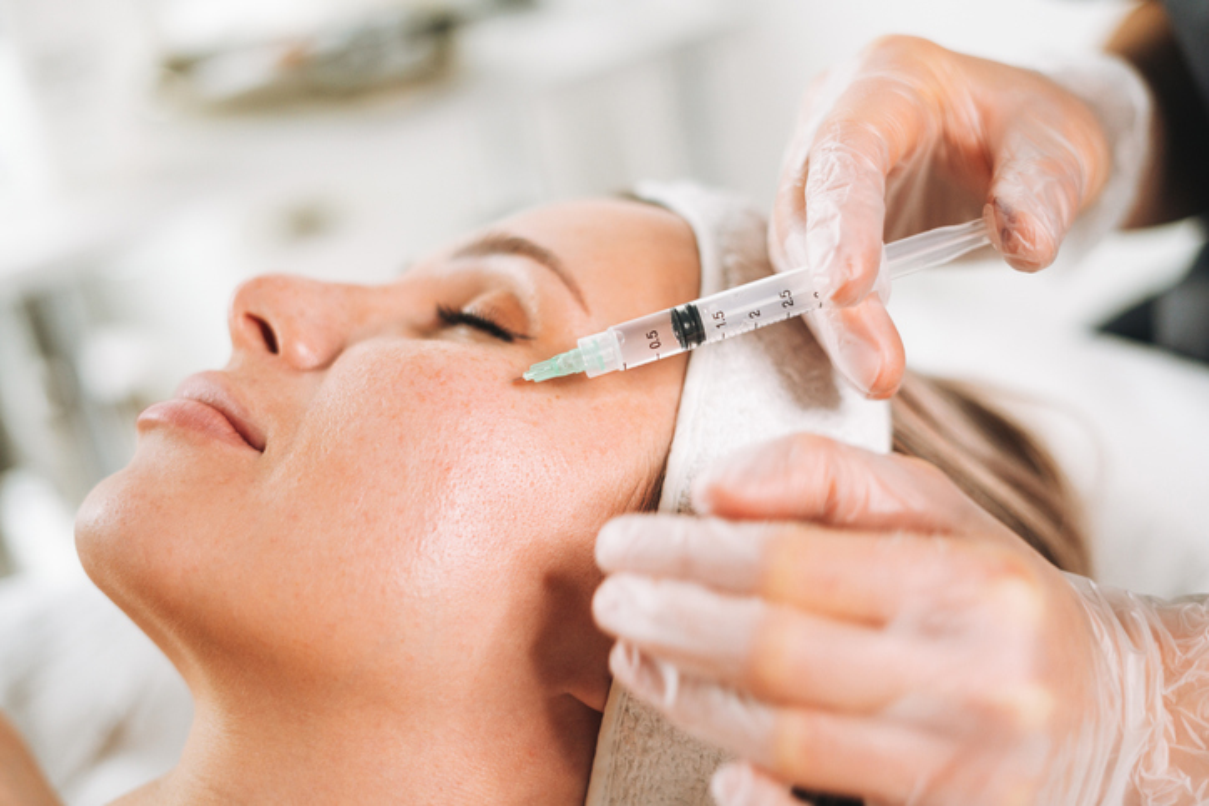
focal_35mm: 50
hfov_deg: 39.6
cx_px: 604
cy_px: 403
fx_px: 1679
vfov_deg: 27.0
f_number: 2.2
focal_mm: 50
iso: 800
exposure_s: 1/160
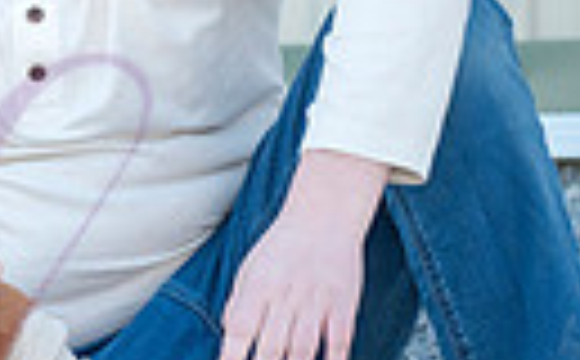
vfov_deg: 5.0
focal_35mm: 262
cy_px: 146
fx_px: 4132
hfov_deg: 7.9
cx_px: -216
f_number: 4.5
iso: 400
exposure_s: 1/640
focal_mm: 57
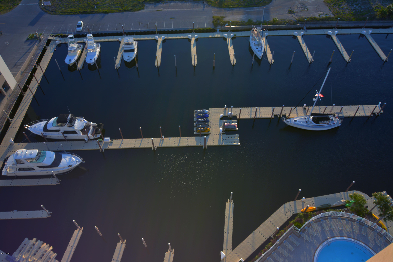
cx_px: 196
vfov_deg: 36.9
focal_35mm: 36
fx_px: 393
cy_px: 131
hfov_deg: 53.1
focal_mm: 24
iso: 100
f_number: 29
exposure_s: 1/50
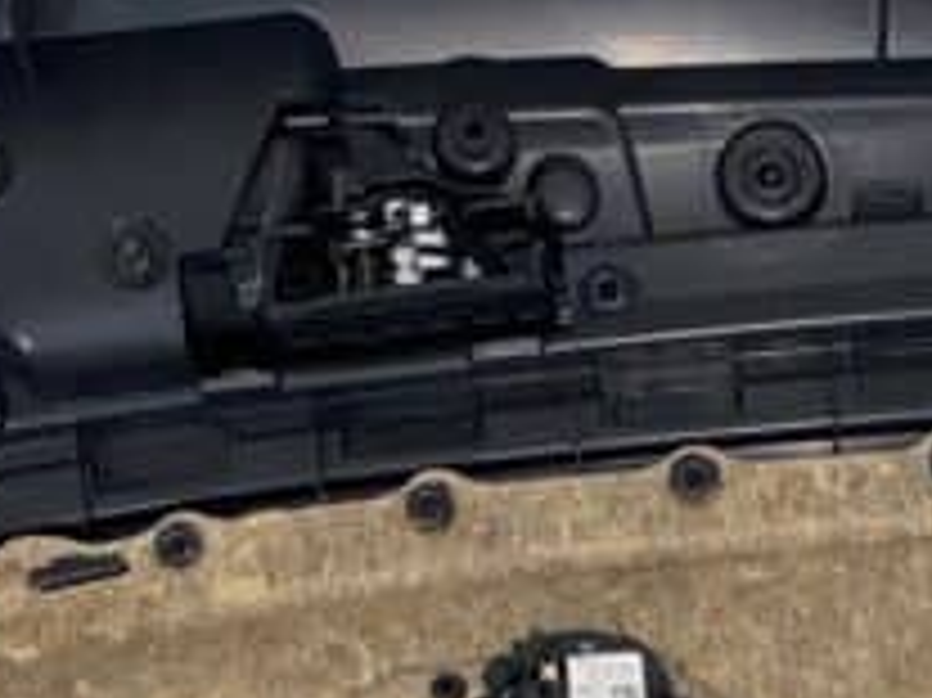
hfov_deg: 14.1
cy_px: 1241
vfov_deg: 10.2
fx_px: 3713
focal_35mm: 138
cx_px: 968
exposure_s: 1/100
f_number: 1.8
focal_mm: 4.25
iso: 50
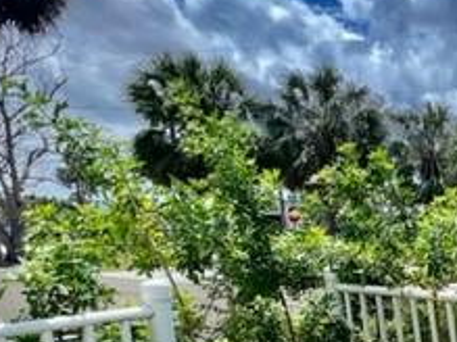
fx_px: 501
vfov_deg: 34.5
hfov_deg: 36.0
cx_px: 570
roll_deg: -0.2
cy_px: 336
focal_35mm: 38
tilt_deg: -12.3
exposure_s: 1/919
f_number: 1.8
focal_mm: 1.57
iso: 32
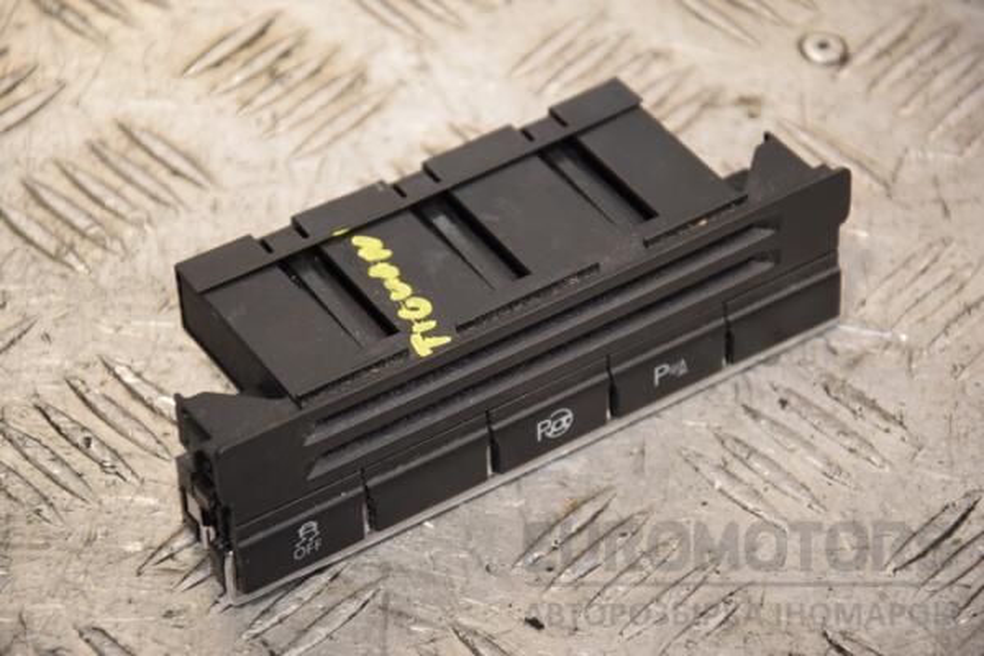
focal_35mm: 158
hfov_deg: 13.0
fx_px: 4305
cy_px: 328
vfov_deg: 8.7
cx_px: 492
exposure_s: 1/160
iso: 800
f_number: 5.6
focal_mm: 105
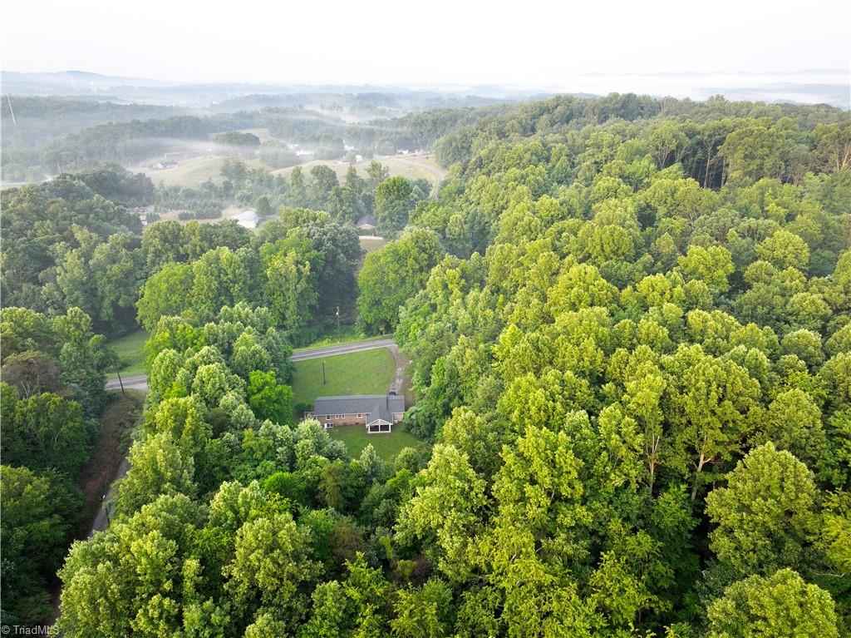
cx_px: 426
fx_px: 590
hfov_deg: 71.6
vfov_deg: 56.8
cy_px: 319
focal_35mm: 24
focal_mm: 12.3
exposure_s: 1/20
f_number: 2.8
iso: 100
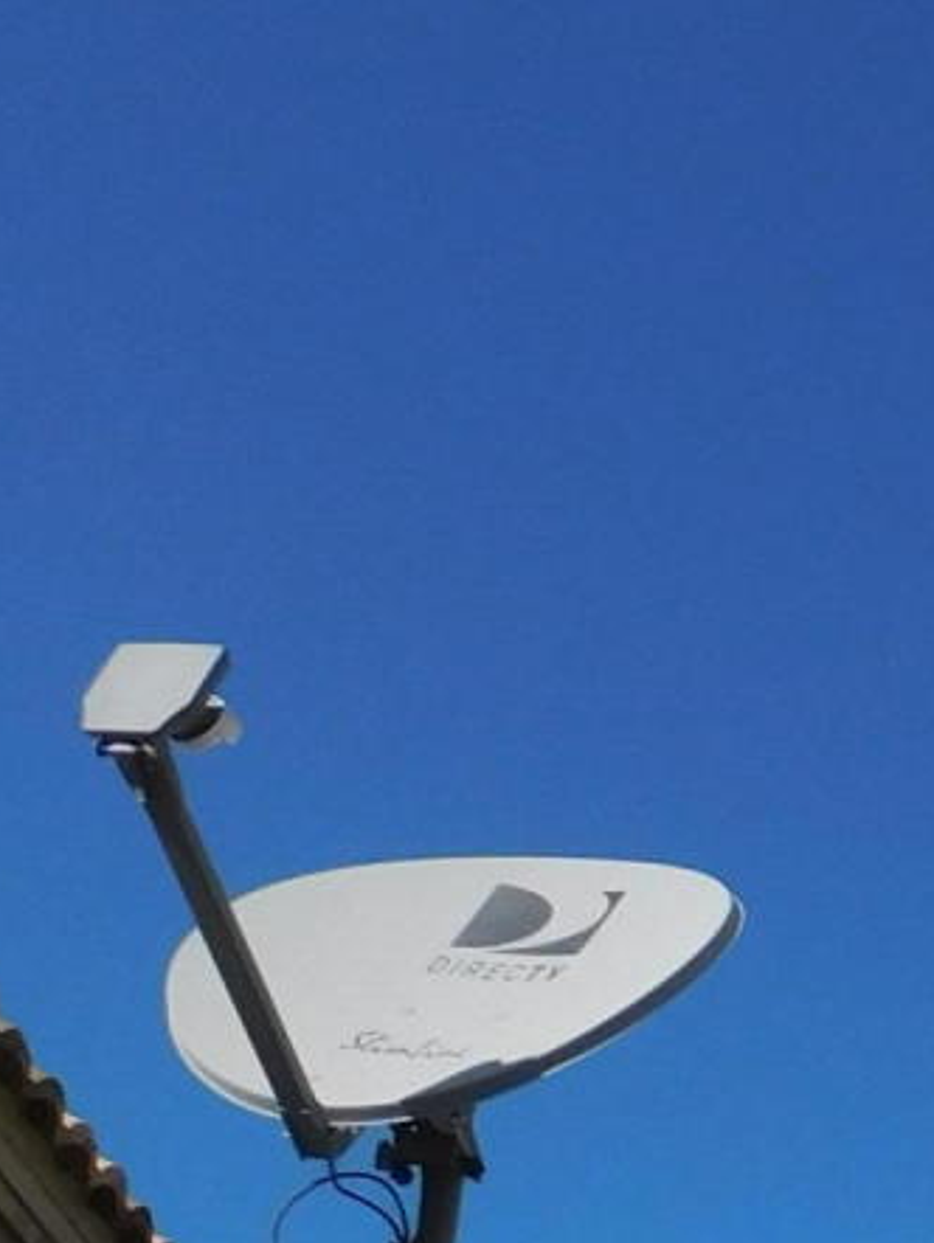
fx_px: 3738
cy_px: 2039
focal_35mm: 104
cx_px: 2065
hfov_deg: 12.1
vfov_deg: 16.6
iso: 125
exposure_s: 1/800
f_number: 6
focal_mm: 4
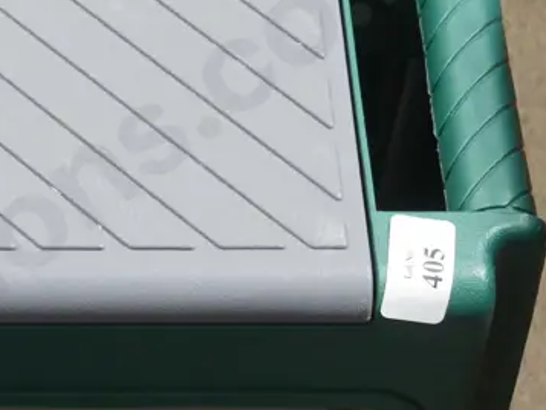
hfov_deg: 12.4
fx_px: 2446
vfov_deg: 9.5
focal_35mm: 155
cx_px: -153
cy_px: 368
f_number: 5.3
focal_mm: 27
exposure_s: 1/60
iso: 1250
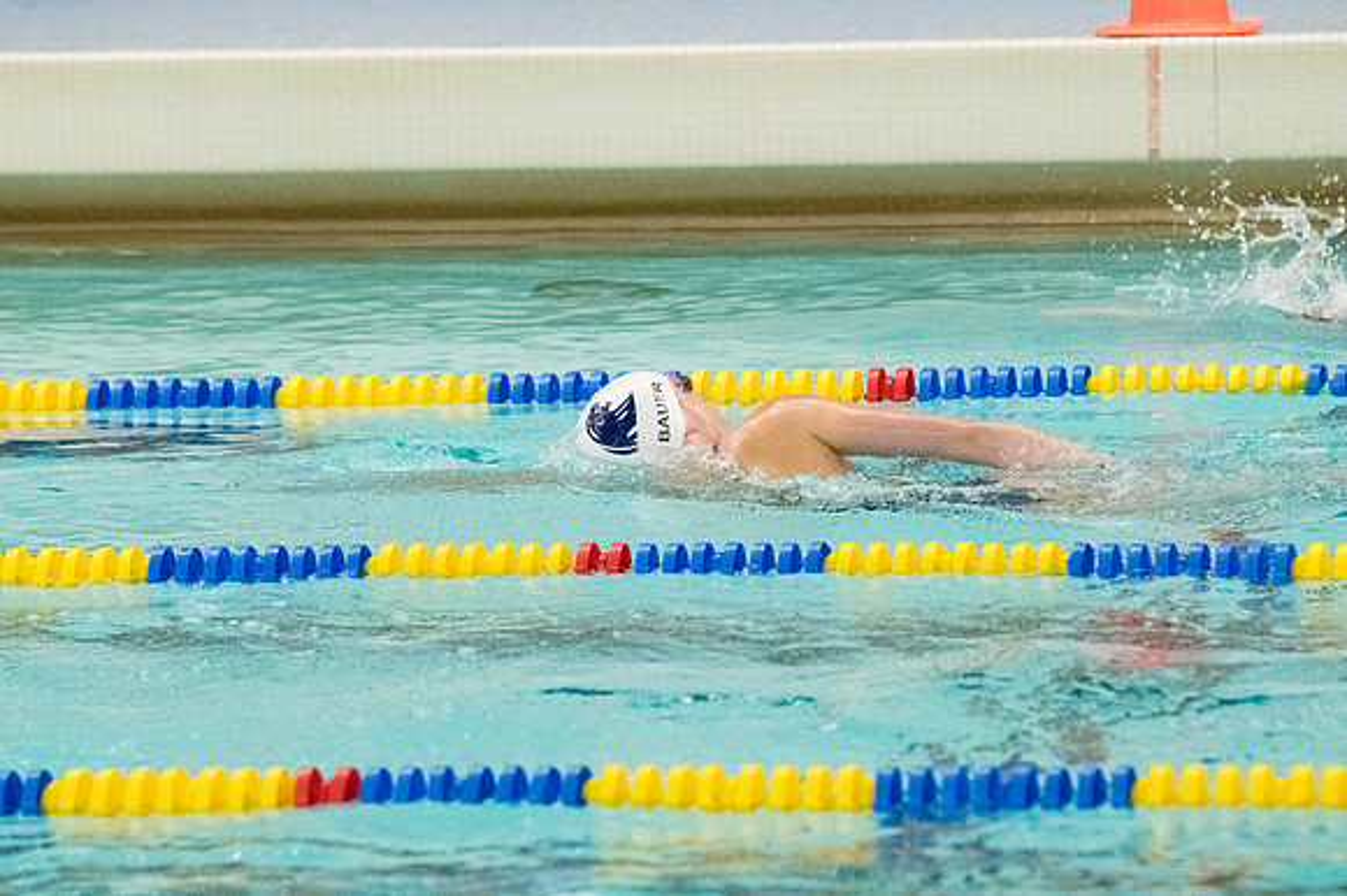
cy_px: 448
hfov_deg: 6.9
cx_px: 674
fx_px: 11218
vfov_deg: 4.6
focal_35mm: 300
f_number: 4.5
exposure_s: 1/1250
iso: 8000
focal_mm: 200
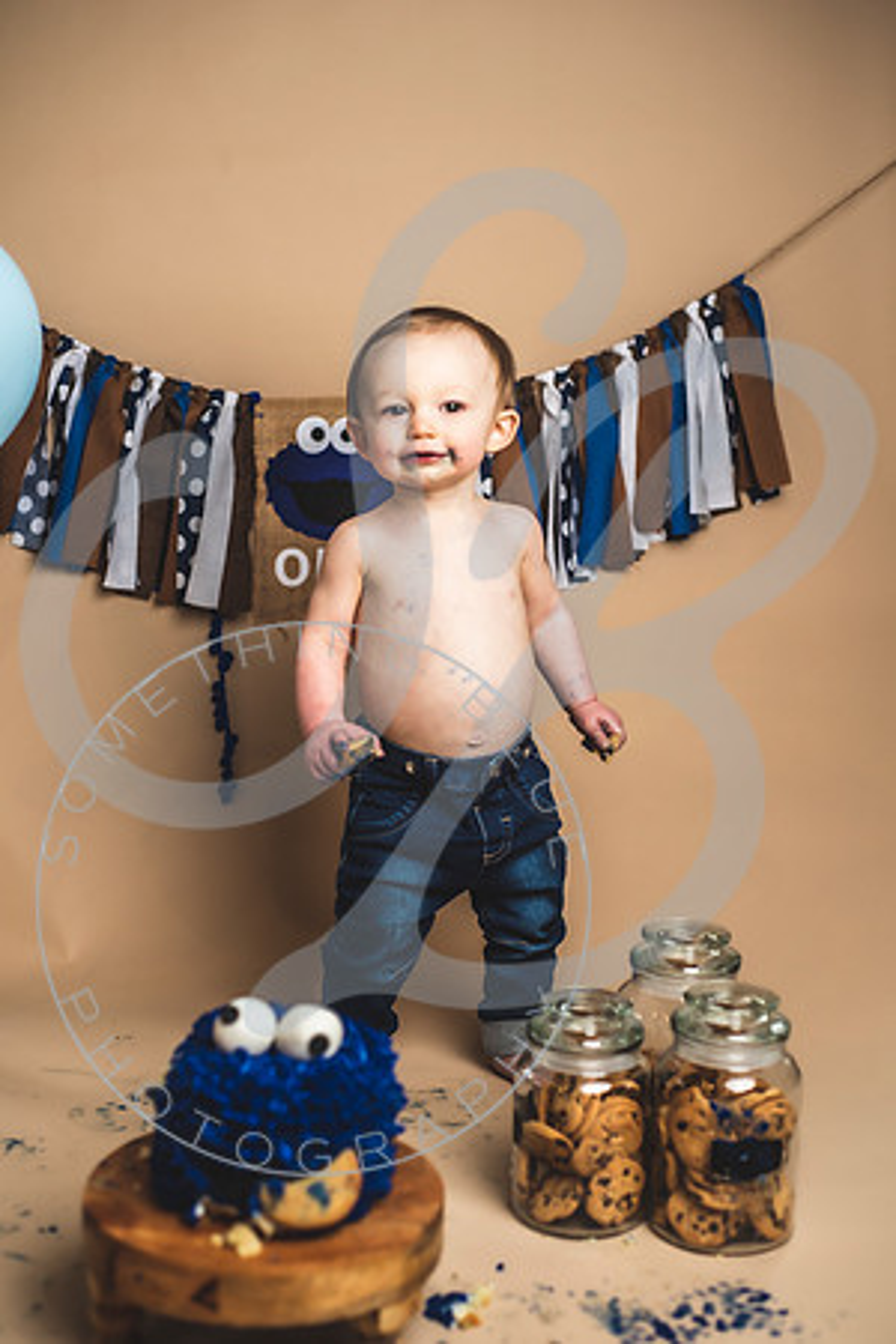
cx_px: 448
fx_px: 1867
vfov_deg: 39.6
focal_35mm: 50
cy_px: 672
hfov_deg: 27.0
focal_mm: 50
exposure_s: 1/125
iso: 200
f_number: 2.8
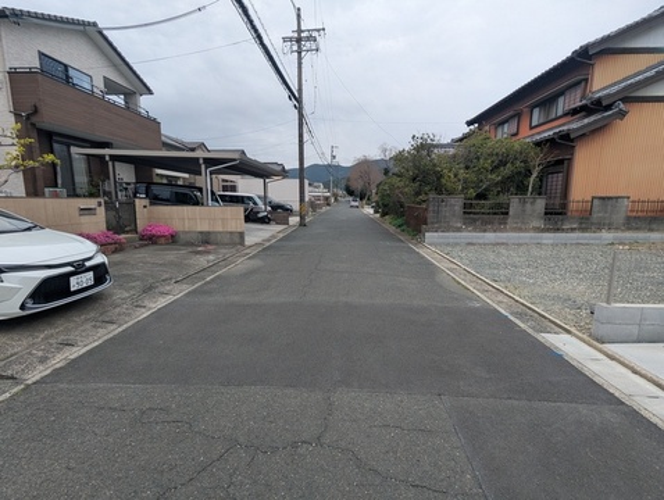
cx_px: 332
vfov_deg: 78.3
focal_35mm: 16
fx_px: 307
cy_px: 250
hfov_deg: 94.4
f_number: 2.2
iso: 47
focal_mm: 2.35
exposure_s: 1/590
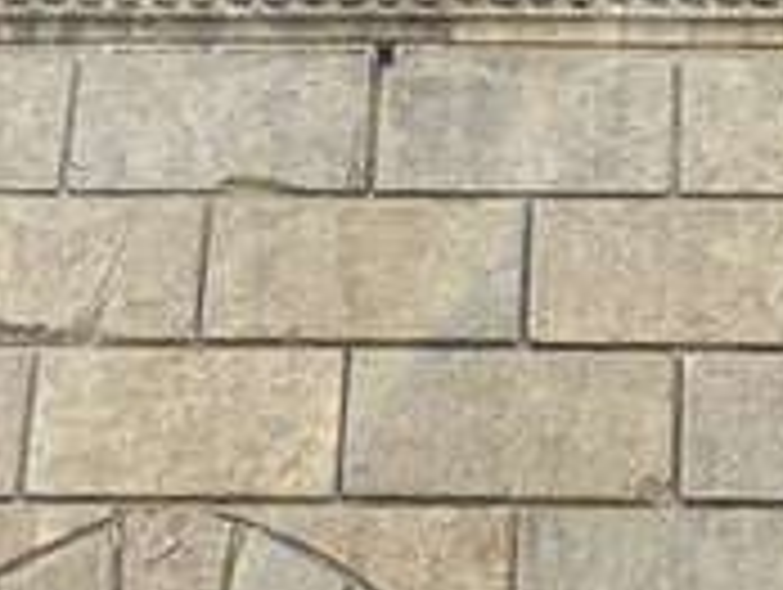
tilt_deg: +34.1
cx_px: 738
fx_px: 4054
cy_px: -730
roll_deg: -0.3
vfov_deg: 7.8
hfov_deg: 11.0
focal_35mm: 179
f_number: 1.5
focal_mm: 5.7
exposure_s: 1/808
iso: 50
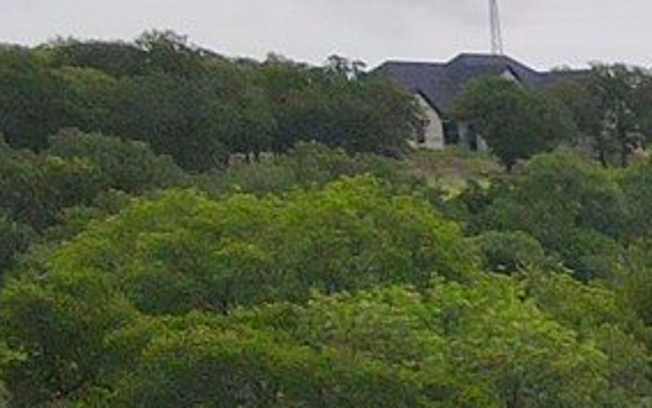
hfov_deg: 8.7
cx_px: 2150
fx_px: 3270
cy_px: 664
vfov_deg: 7.0
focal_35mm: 184
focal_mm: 4.5
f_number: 2.8
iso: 100
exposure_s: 1/1250
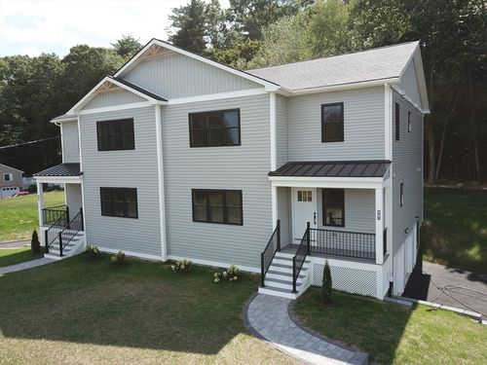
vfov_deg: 53.1
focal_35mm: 26
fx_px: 366
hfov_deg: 67.3
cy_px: 182
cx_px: 244
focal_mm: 4.7
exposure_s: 1/100
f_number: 2.2
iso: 128
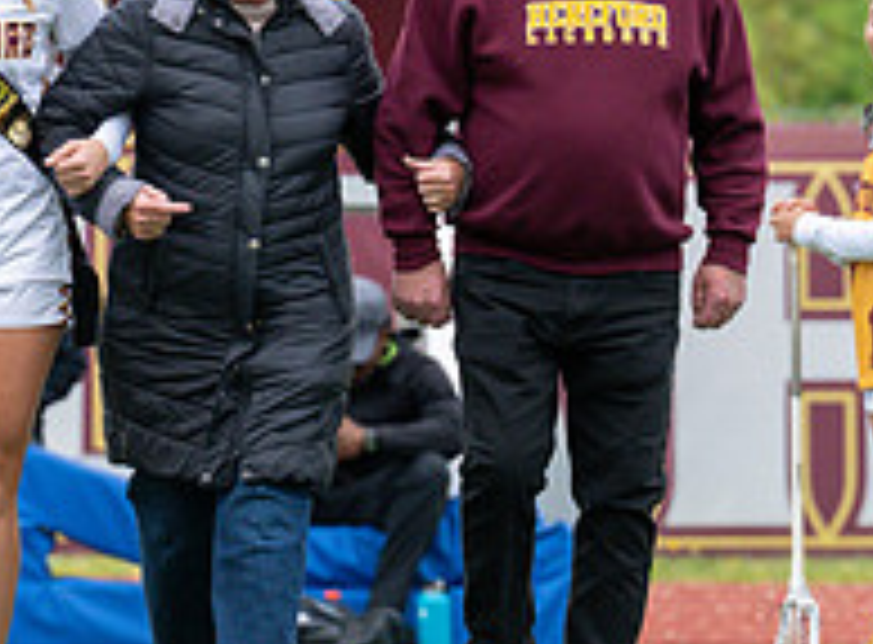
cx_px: 4
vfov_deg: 2.3
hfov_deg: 3.1
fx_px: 16016
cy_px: 167
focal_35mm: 639
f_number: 5
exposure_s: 1/800
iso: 900
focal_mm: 200
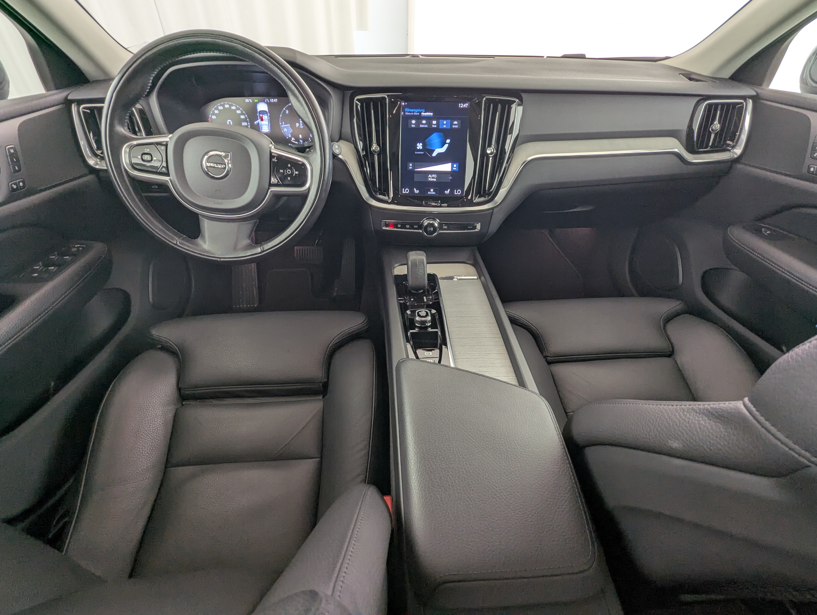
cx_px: 408
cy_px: 308
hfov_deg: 94.4
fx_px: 378
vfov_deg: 78.2
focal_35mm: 16
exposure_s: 1/38.9
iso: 82
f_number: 2.2
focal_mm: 2.35
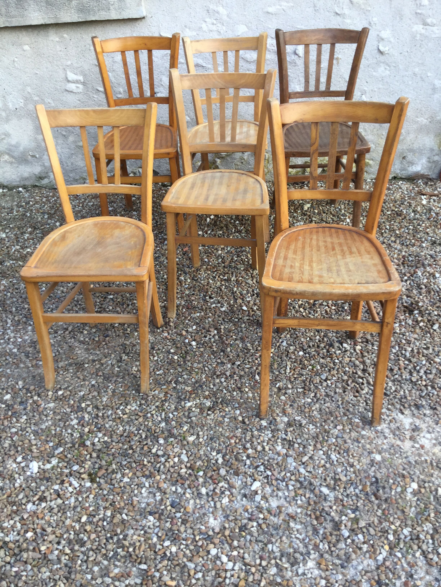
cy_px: 294
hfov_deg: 45.4
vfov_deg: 58.4
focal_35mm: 31
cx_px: 220
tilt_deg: -34.9
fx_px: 527
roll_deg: +4.8
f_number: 2.4
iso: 32
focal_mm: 3.3
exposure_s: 1/100
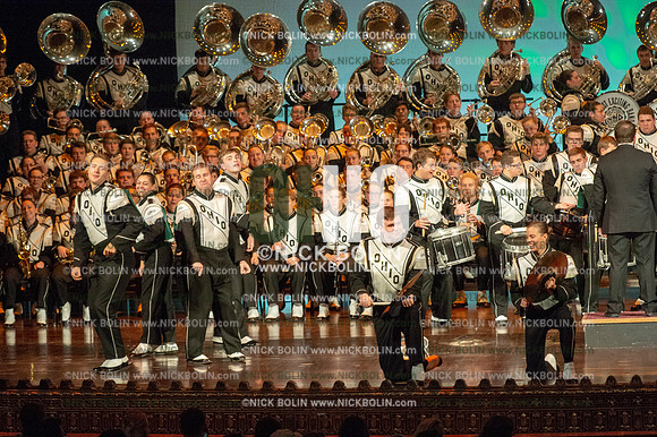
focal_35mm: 190
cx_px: 328
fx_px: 3465
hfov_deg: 10.8
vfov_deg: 7.2
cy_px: 218
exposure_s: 1/320
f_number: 5.6
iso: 8000
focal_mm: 190
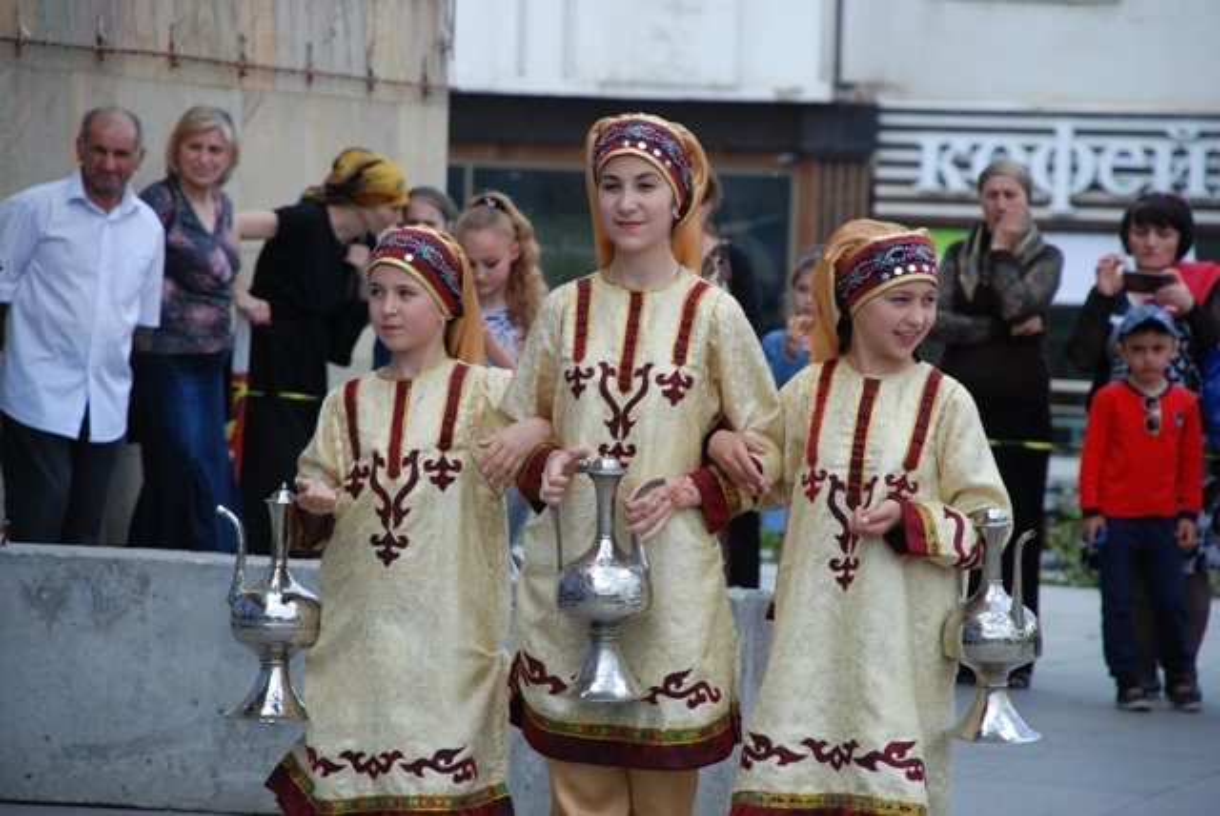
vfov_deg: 6.8
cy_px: 408
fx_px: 6869
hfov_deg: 10.2
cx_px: 610
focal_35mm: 202
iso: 400
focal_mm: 135
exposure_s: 1/500
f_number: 5.6
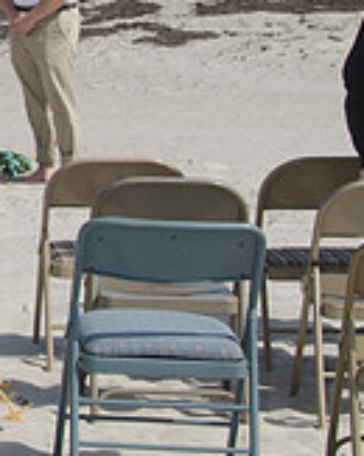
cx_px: -291
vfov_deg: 10.3
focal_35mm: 186
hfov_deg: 8.0
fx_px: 2509
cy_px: 11
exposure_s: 1/250
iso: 100
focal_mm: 36
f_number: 9
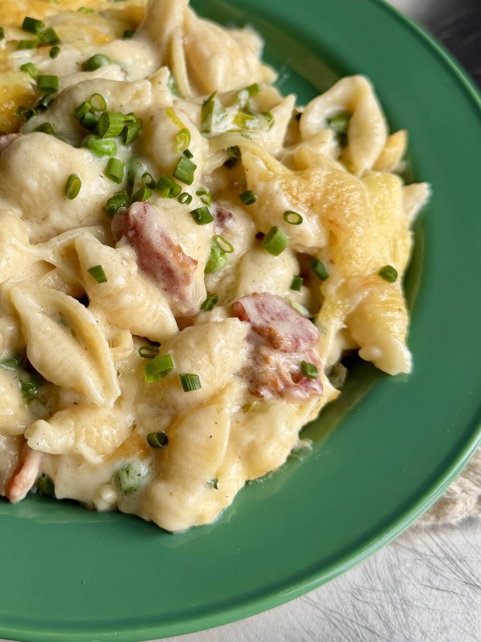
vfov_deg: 41.8
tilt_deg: -57.7
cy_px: 241
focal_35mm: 45
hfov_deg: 31.4
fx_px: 834
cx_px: 97
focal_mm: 6.76
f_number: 1.78
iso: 64
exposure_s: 1/248
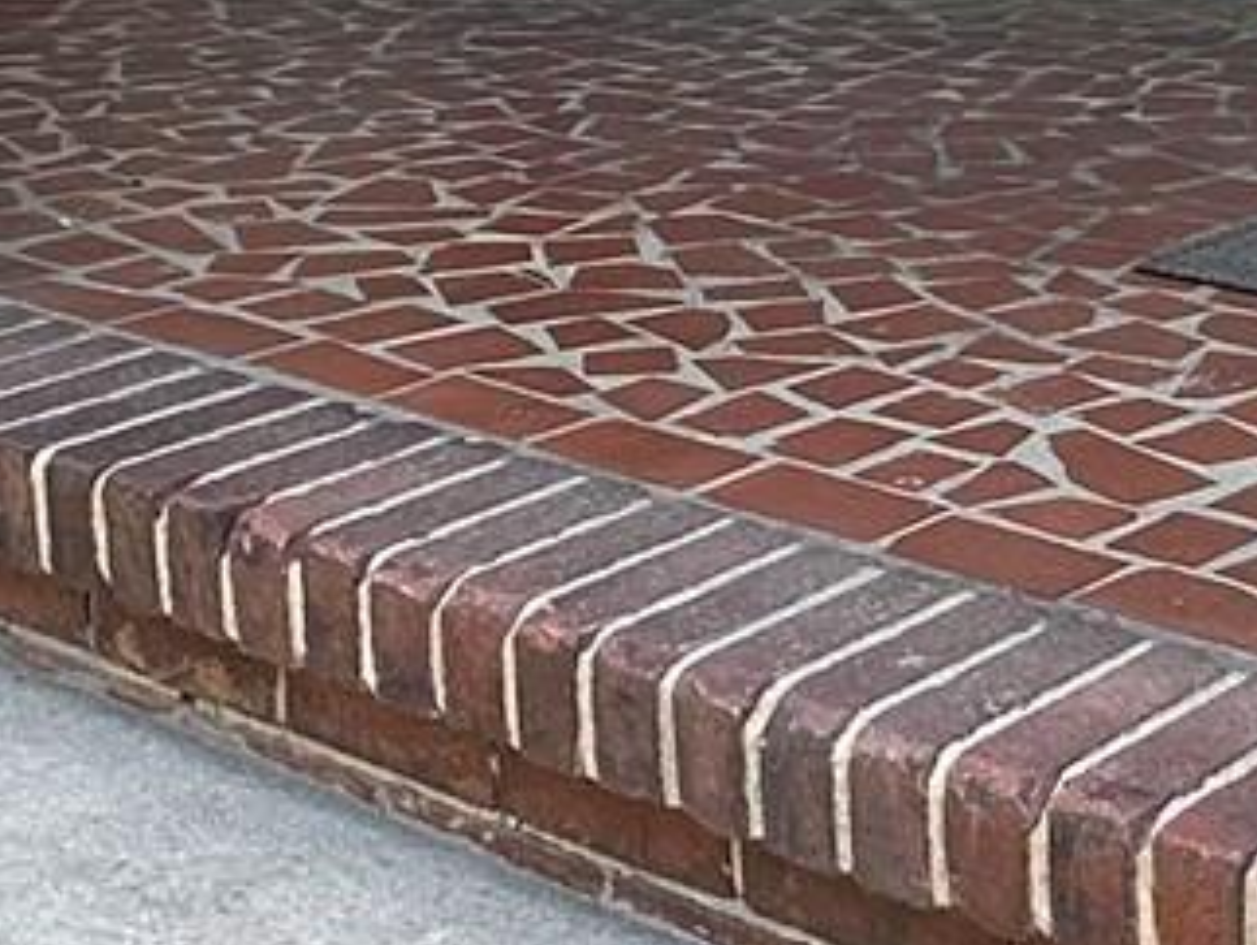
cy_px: 168
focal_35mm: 89
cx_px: 1058
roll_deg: -0.2
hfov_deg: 21.6
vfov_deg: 16.5
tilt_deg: -12.9
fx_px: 3234
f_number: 2.2
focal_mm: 2.22
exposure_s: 1/125
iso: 40
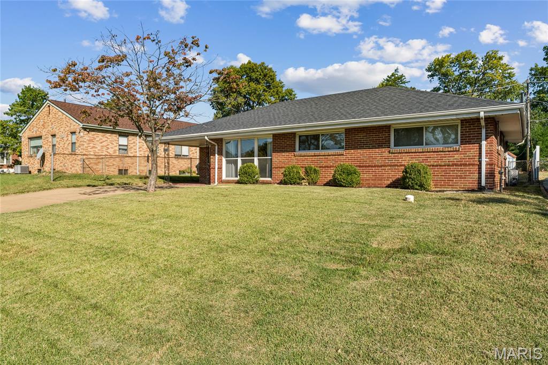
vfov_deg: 53.1
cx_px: 274
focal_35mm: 24
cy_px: 182
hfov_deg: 73.8
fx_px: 365
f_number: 22
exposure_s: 1/30
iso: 100
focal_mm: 24
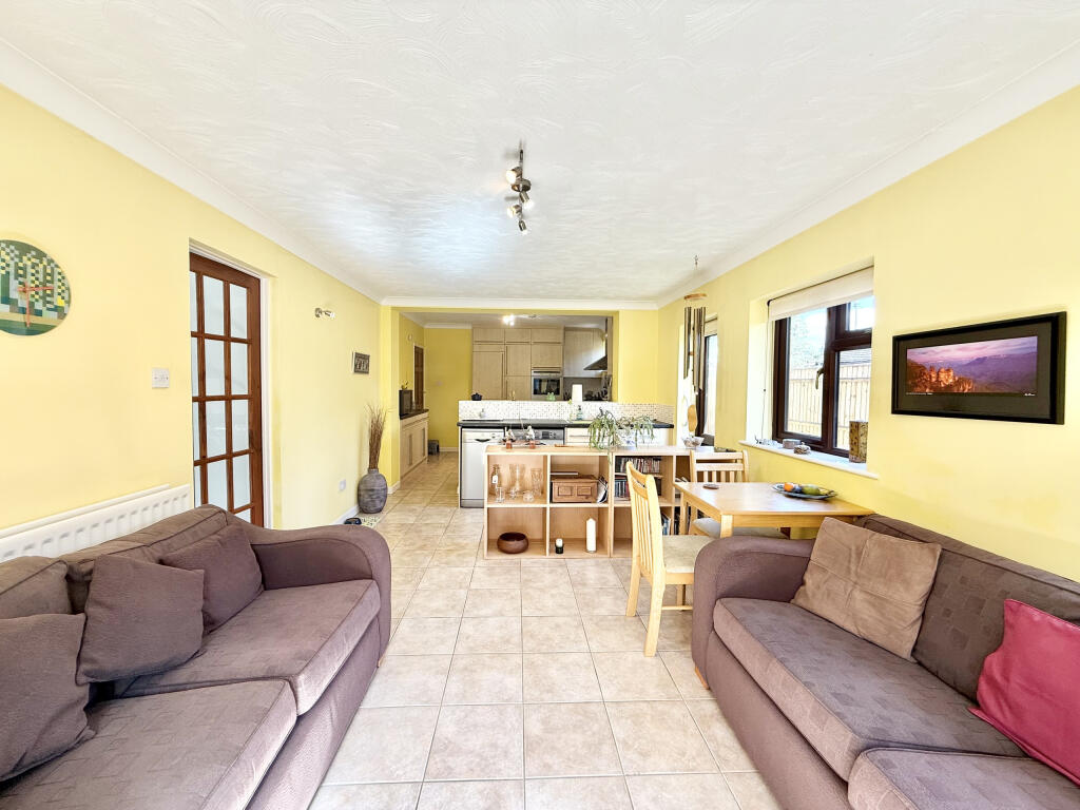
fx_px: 437
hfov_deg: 102.1
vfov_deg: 85.7
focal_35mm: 14
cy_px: 405
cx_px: 540
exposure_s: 1/99
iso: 80
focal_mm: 2.22
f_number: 2.2
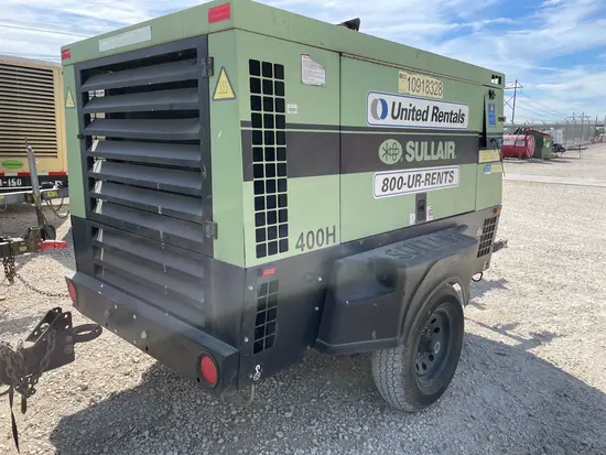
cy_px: 228
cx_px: 303
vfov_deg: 53.1
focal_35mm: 26
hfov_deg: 67.3
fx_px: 455
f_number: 1.6
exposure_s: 1/2506
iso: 32
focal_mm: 4.2
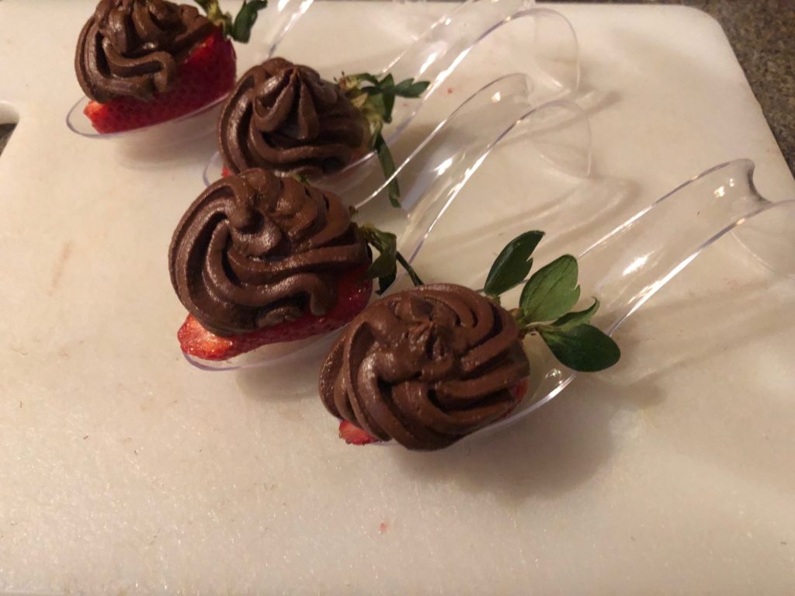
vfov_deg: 49.7
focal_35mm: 28
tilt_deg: -53.1
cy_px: 298
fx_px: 643
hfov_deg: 63.4
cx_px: 398
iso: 100
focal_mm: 3.99
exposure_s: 1/6
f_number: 1.8
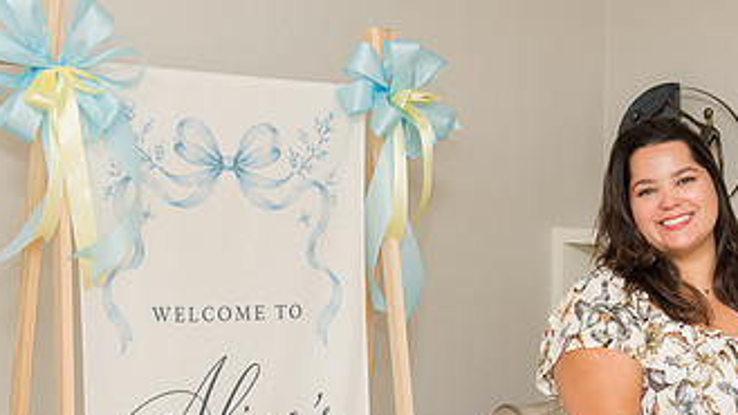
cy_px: 326
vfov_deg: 13.5
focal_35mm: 89
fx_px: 1741
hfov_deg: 23.7
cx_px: 550
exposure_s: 1/200
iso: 640
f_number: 5.6
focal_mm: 48
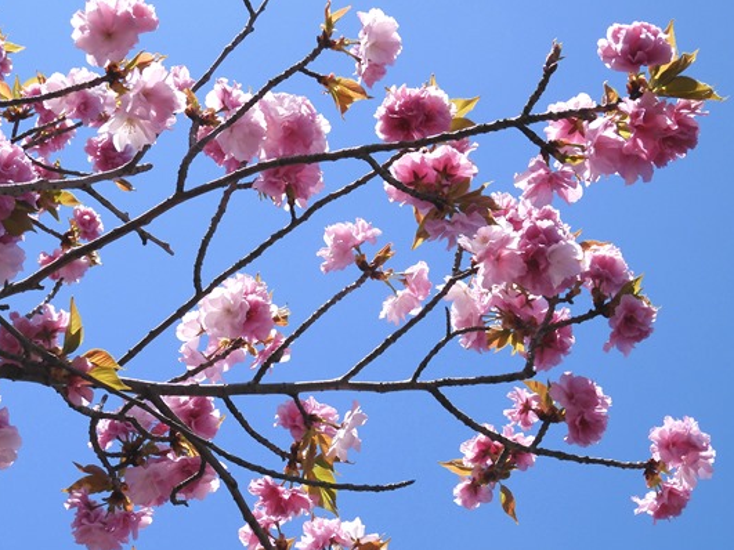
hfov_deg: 27.4
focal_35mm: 71
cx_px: 366
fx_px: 1505
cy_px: 274
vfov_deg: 20.7
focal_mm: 12.5
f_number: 4.5
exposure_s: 1/800
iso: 100
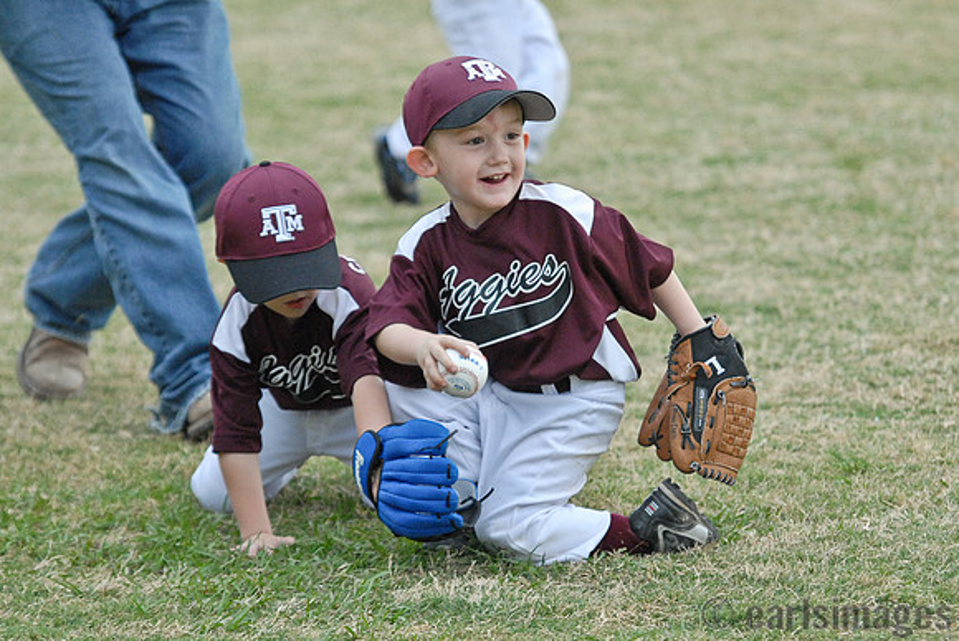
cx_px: 480
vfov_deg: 8.2
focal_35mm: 168
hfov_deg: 12.2
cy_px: 320
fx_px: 4480
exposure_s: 1/1500
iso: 1000
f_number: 2.8
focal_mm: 112
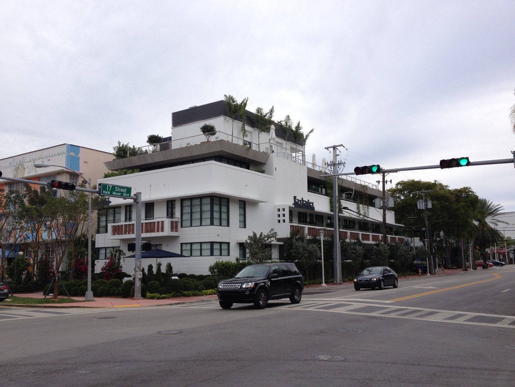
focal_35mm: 35
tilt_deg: +5.3
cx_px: 258
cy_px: 194
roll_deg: +1.2
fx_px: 521
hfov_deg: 52.6
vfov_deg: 40.7
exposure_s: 1/836
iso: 50
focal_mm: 4.28
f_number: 2.4
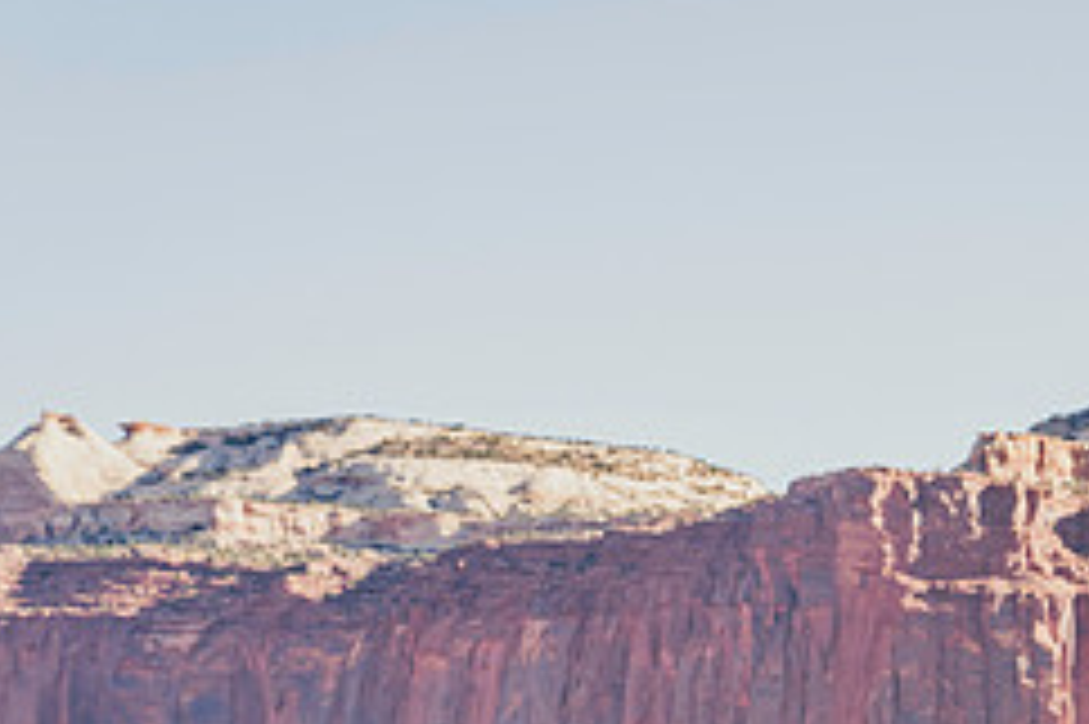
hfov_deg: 12.1
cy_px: 821
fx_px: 5078
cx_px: 1143
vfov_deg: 8.1
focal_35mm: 168
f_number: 4.5
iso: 400
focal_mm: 70
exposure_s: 1/640
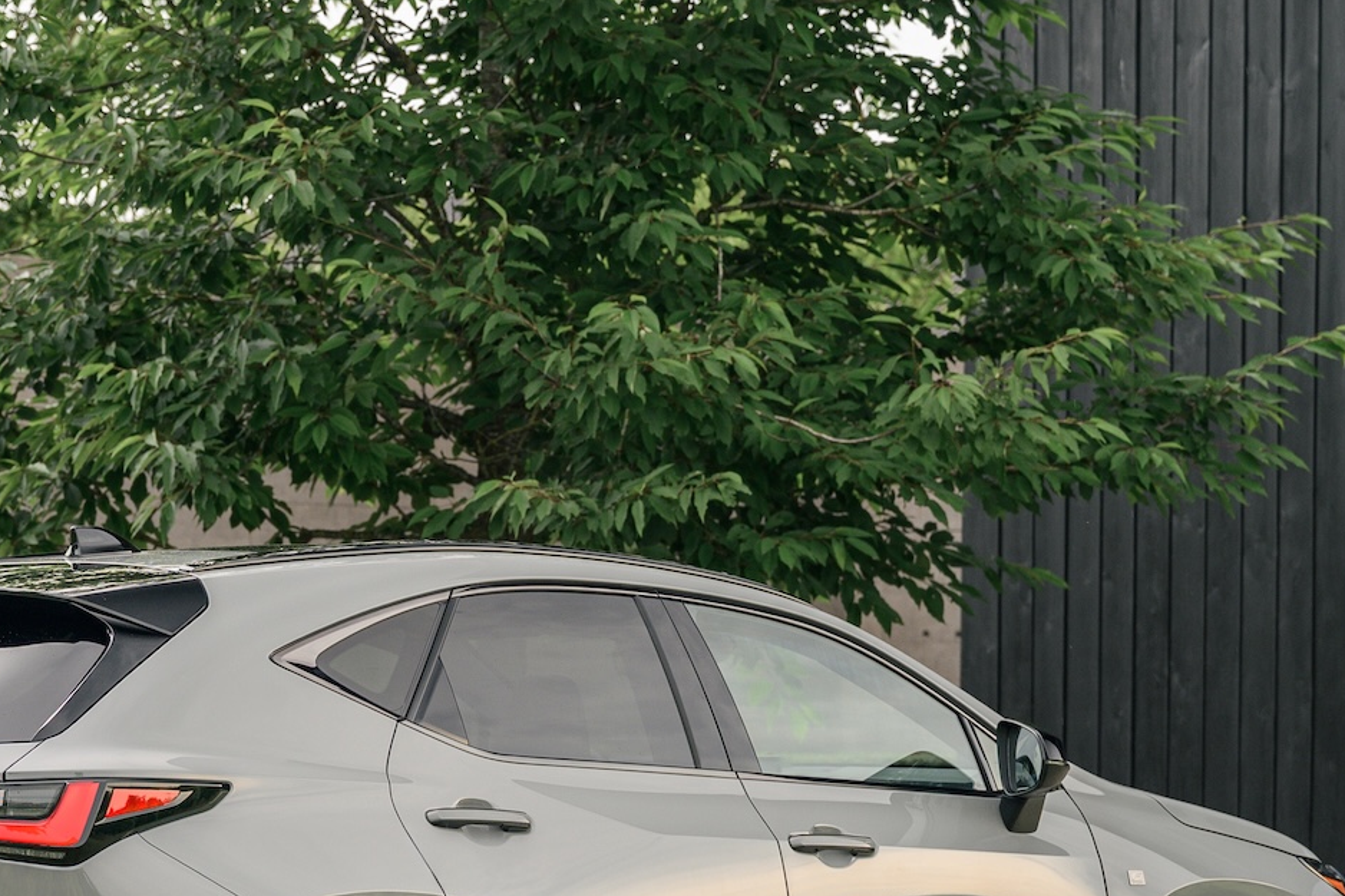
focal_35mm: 129
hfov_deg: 15.9
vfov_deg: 10.6
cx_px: 492
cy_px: 728
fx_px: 4818
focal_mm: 63
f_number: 4
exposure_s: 1/250
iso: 250
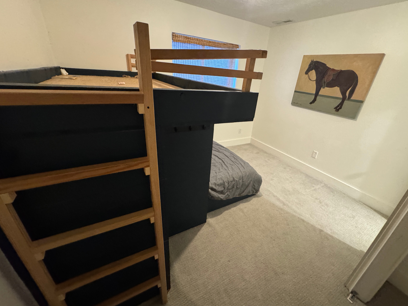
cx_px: 214
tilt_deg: -25.7
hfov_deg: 98.1
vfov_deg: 81.8
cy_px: 156
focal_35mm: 15
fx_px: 177
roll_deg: -4.4
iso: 1000
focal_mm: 2.22
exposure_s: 1/40
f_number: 2.2
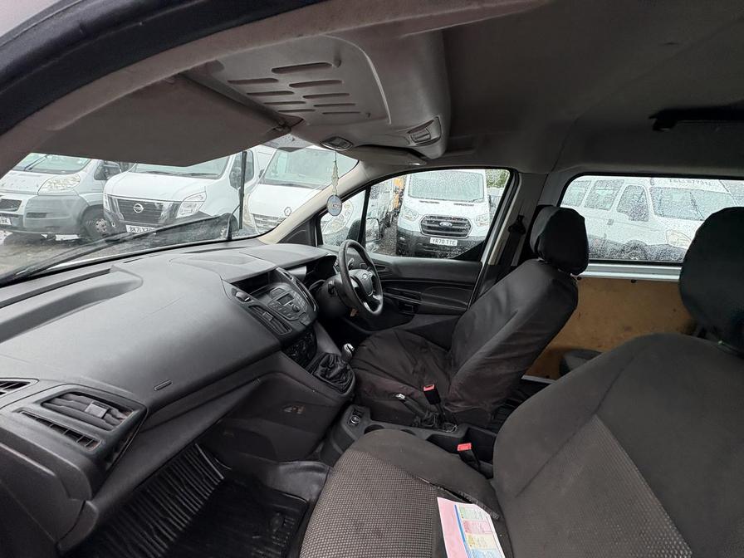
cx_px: 372
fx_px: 301
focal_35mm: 14
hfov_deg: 102.1
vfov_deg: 85.7
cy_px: 279
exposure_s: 1/241
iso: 64
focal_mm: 2.22
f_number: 2.2
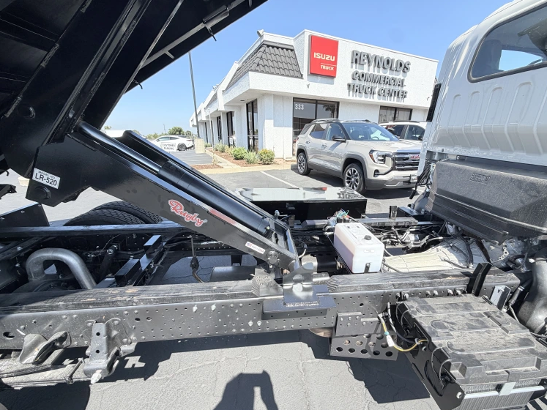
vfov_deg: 81.6
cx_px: 292
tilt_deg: -18.3
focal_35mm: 15
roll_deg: -0.1
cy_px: 219
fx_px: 237
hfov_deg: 98.0
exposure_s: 1/638
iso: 40
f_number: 2.2
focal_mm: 2.22
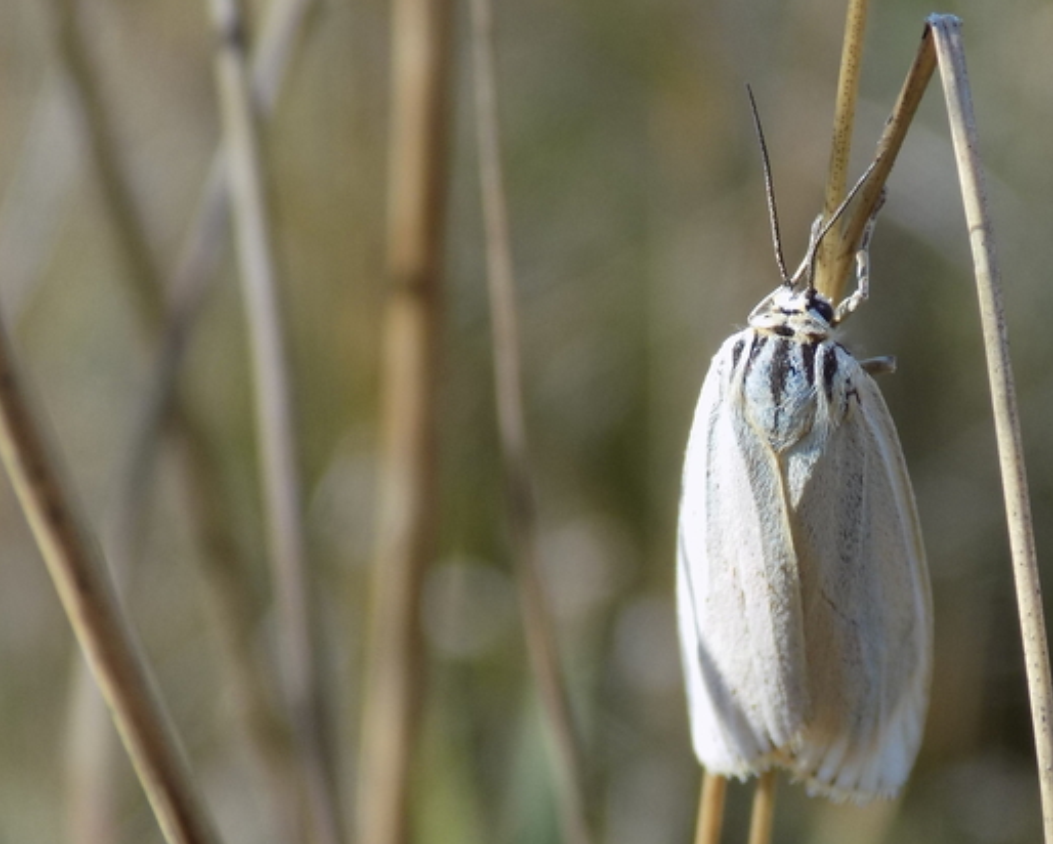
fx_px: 4897
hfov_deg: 12.2
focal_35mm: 157
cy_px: 492
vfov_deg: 9.8
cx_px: 806
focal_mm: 17.2
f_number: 4.6
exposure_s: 1/320
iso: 80
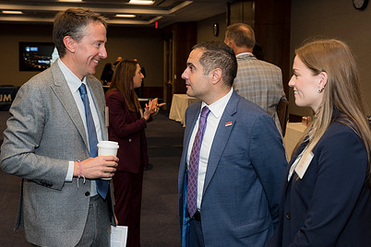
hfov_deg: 38.2
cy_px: 111
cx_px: 197
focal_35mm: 52
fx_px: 536
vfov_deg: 26.0
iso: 800
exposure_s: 1/125
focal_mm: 36
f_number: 5
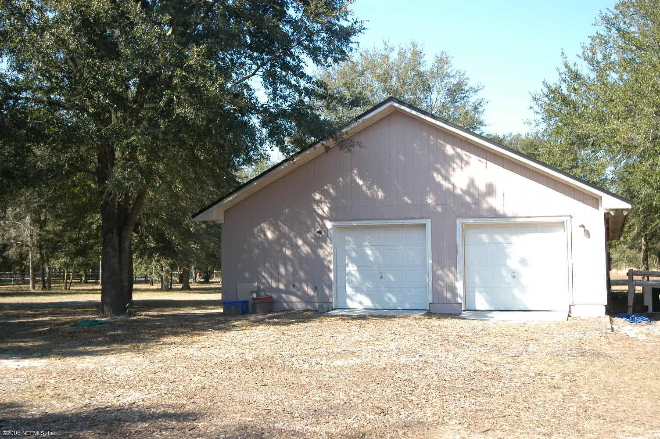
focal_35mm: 46
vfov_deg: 28.9
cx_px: 330
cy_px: 220
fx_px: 852
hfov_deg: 42.4
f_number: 5.6
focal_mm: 31
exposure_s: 1/250
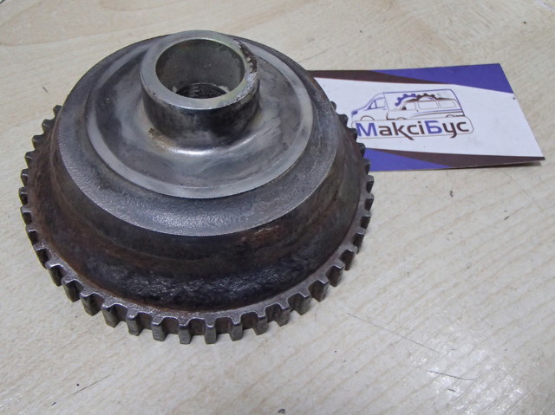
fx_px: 593
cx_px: 278
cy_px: 208
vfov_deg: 38.6
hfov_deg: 50.2
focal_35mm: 37
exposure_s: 1/60
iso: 800
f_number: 4.7
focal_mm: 6.64
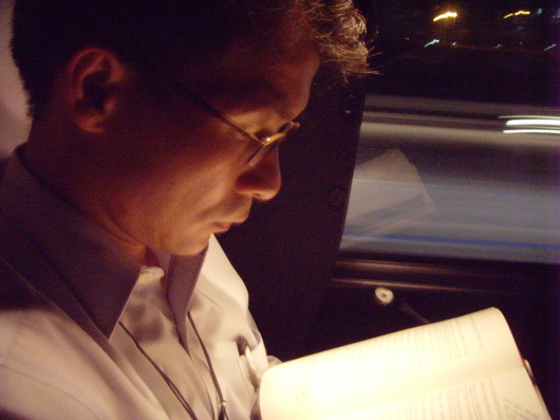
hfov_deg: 47.9
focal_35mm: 39
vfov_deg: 36.8
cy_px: 210
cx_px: 280
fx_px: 631
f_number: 3.5
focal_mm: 6.6
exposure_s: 1/1.43
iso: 200
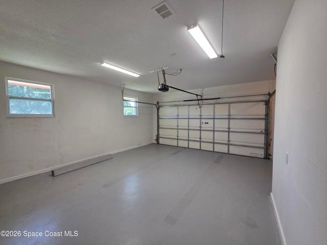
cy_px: 122
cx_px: 164
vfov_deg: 89.9
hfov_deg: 106.2
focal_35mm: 13
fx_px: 123
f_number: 1.9
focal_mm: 2.2
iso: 125
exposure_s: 1/120
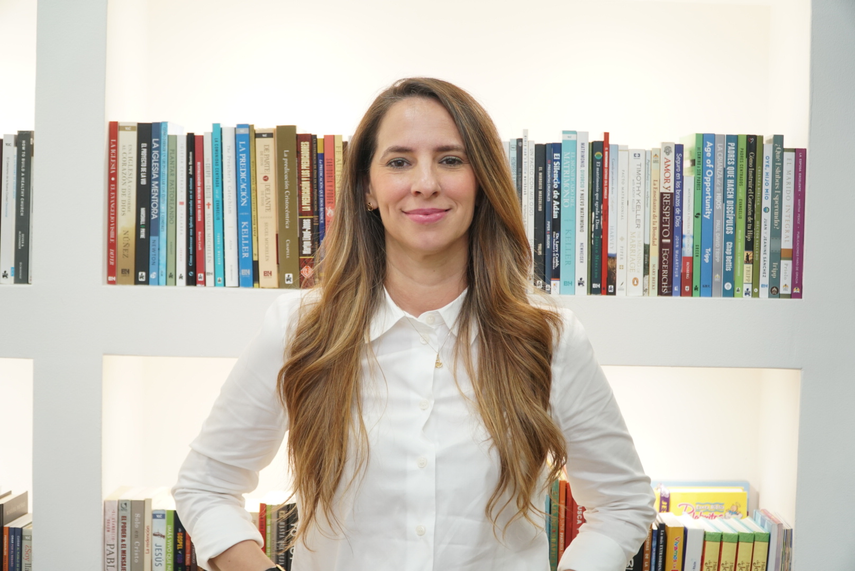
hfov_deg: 28.6
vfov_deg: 19.4
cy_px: 286
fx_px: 1676
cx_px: 428
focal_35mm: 70
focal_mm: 47
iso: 640
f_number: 4
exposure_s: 1/80
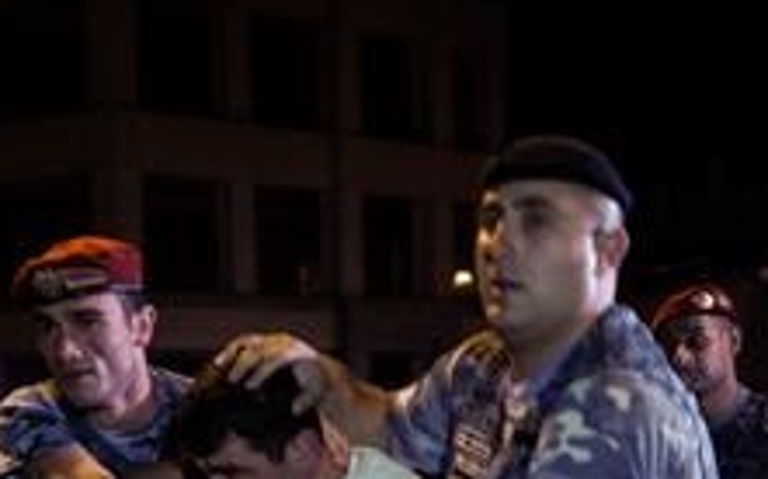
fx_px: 1758
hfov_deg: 24.6
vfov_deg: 14.4
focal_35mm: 84
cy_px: 741
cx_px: 309
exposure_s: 1/160
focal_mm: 28
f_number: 1.7
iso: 3200
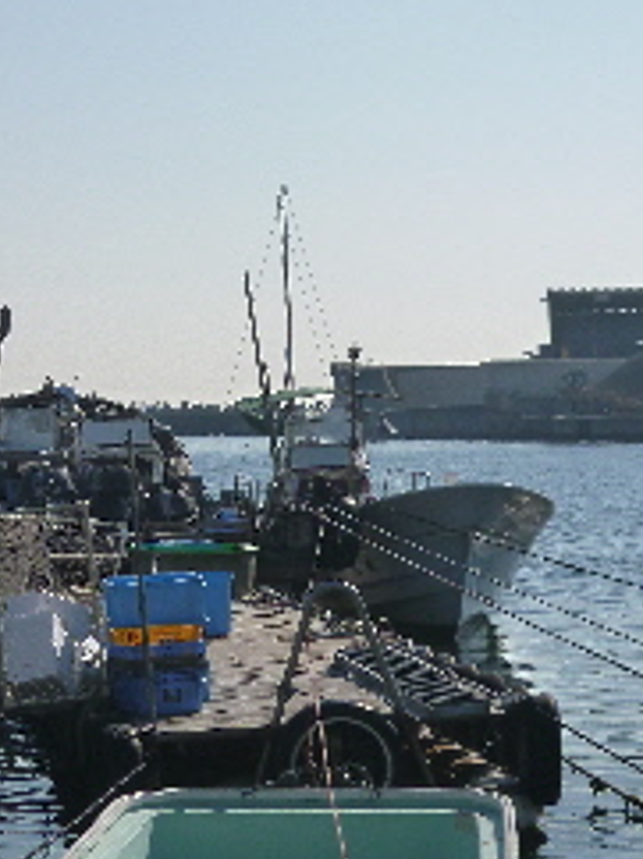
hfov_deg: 12.2
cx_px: 7
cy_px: 428
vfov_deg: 16.4
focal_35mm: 120
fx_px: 2977
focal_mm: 10.3
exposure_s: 1/250
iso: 160
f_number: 13
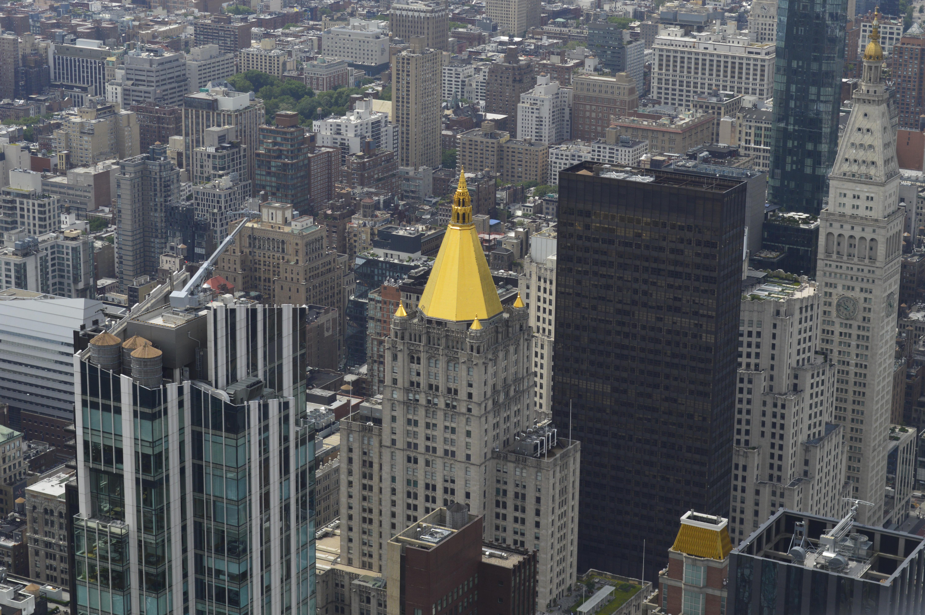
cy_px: 308
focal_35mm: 82
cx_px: 462
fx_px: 2118
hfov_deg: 24.6
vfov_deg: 16.5
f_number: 11
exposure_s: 1/500
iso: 360
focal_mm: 55
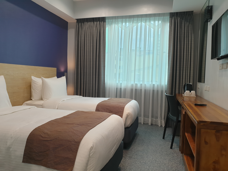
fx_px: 171
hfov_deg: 67.3
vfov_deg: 53.1
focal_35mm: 26
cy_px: 86
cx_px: 114
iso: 100
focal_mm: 4.3
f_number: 2.4
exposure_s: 1/36
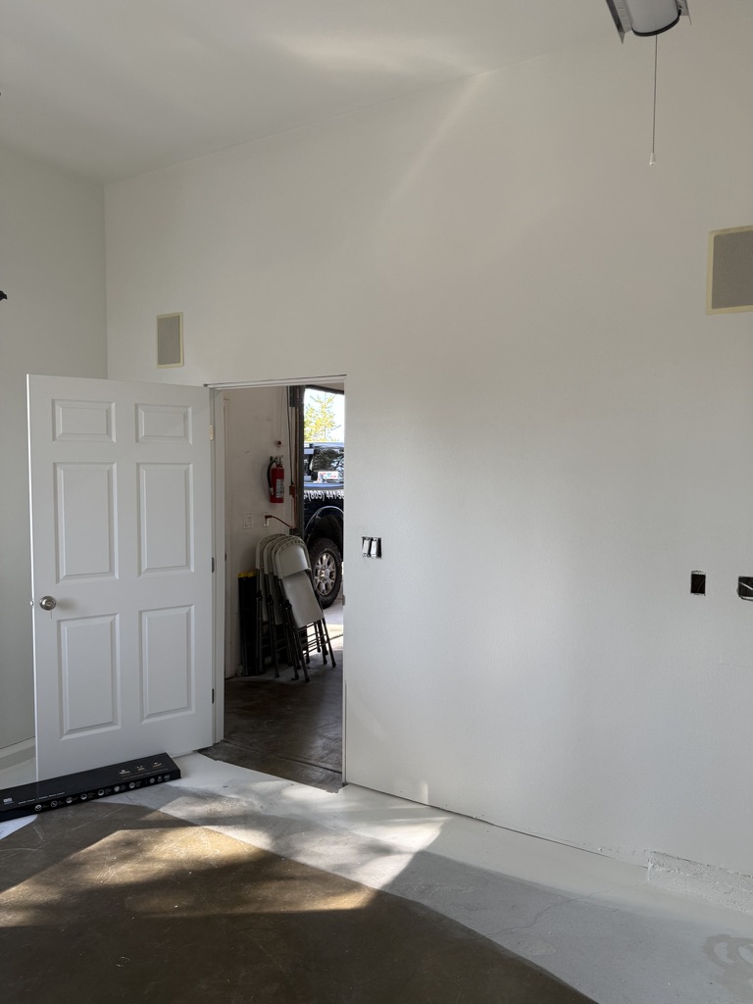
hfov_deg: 56.8
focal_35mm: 24
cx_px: 376
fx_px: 696
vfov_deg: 71.6
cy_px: 502
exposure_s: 1/206
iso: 100
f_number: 1.78
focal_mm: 6.76
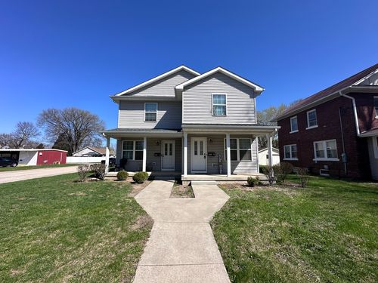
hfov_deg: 102.1
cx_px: 189
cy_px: 142
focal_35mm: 14
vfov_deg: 85.7
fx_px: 153
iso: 50
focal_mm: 2.22
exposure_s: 1/2353
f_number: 2.2
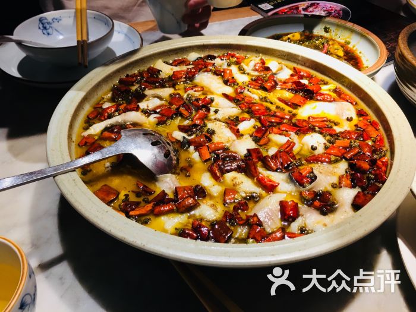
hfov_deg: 61.7
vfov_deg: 48.2
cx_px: 208
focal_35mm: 29
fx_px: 349
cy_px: 156
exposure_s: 1/17
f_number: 2.2
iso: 40
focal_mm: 4.15
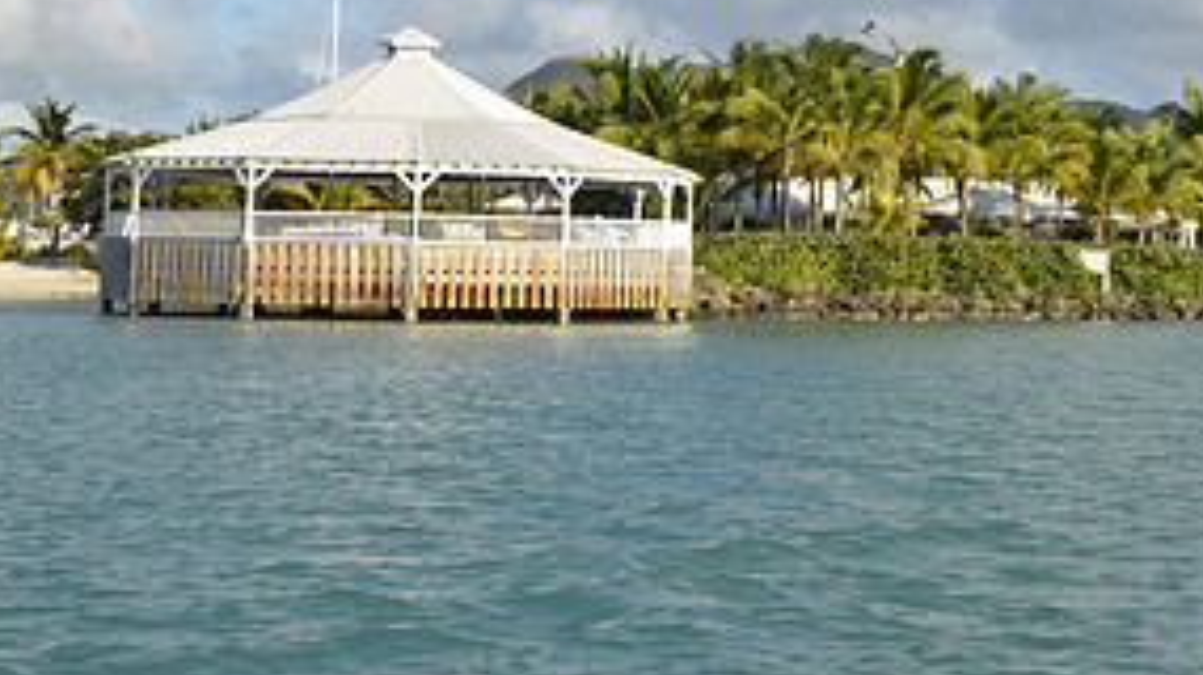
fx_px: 3252
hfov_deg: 20.9
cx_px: 836
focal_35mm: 102
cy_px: -68
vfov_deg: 11.7
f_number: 8
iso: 100
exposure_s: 1/250
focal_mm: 32
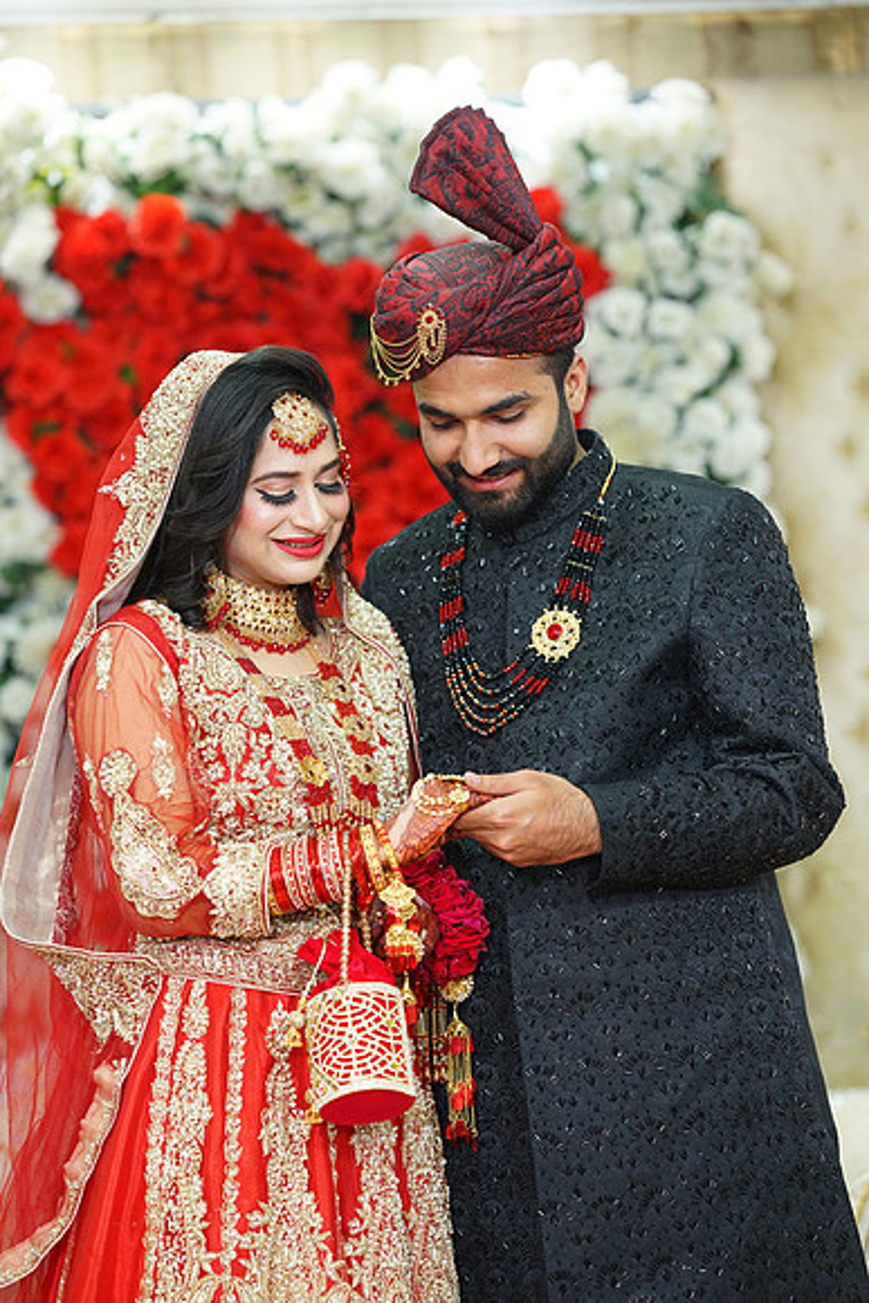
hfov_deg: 16.1
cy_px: 652
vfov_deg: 23.9
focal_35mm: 85
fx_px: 3076
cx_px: 434
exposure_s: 1/160
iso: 640
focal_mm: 85
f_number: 2.5
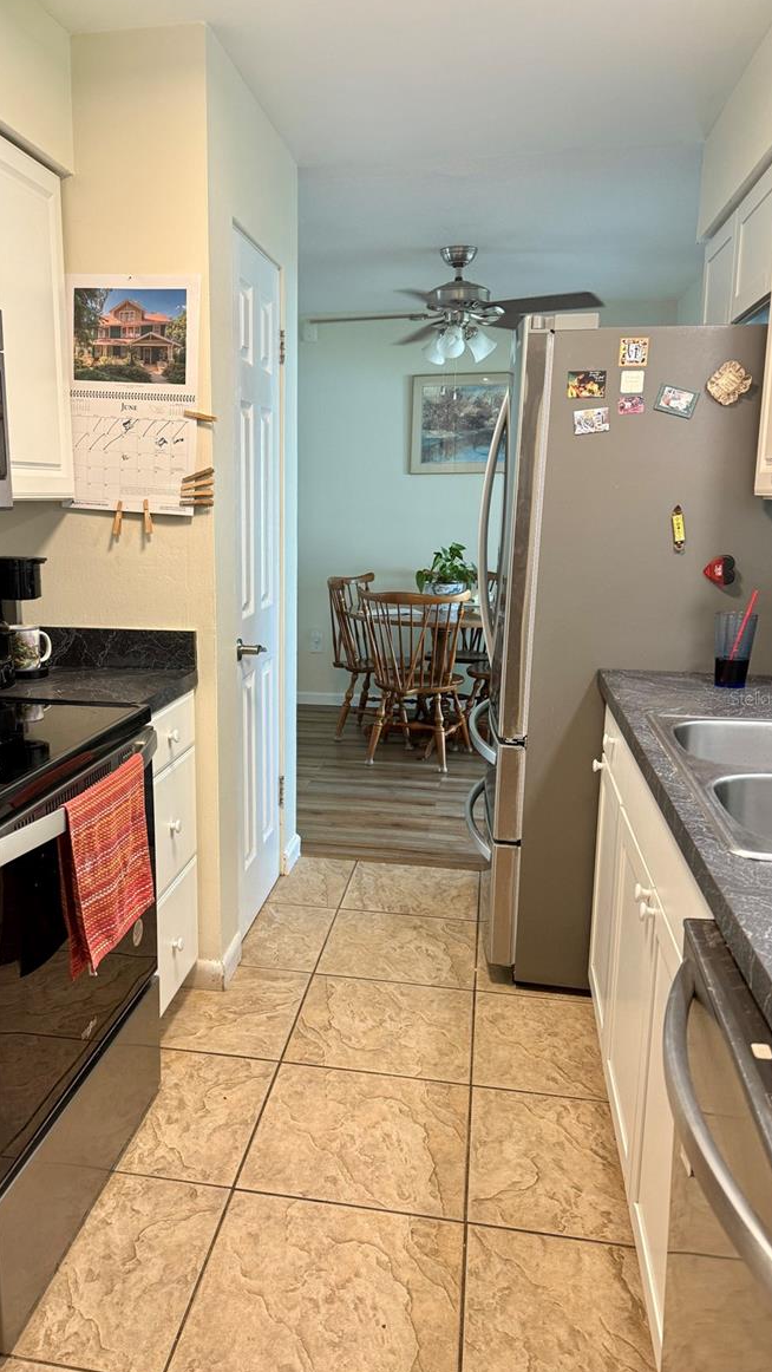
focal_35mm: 27
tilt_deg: -11.3
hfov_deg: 42.5
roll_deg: -0.5
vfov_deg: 69.8
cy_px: 698
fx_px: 982
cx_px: 282
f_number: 1.78
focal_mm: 6.76
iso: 125
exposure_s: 1/60
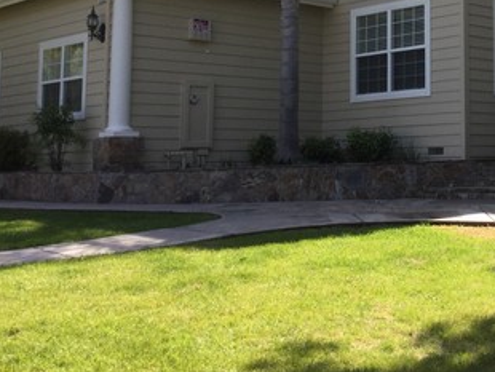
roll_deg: +0.4
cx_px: 482
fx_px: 916
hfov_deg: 28.6
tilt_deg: +5.6
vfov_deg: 22.6
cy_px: 72
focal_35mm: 64
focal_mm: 3.3
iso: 25
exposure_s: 1/342
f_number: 2.4
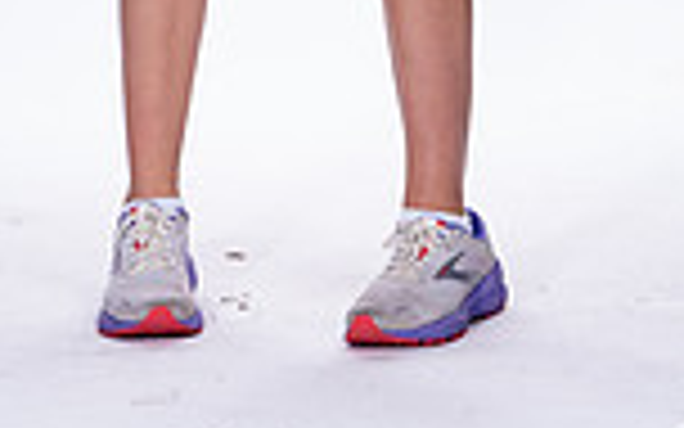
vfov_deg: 4.0
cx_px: 338
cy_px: -550
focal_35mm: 325
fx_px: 6058
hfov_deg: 6.5
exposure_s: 1/250
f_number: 5.6
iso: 800
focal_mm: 108
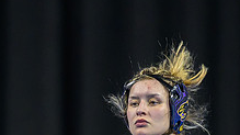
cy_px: 273
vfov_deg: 1.2
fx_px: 6444
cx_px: 105
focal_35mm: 1013
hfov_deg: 2.1
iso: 2500
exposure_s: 1/500
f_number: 2.8
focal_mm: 200
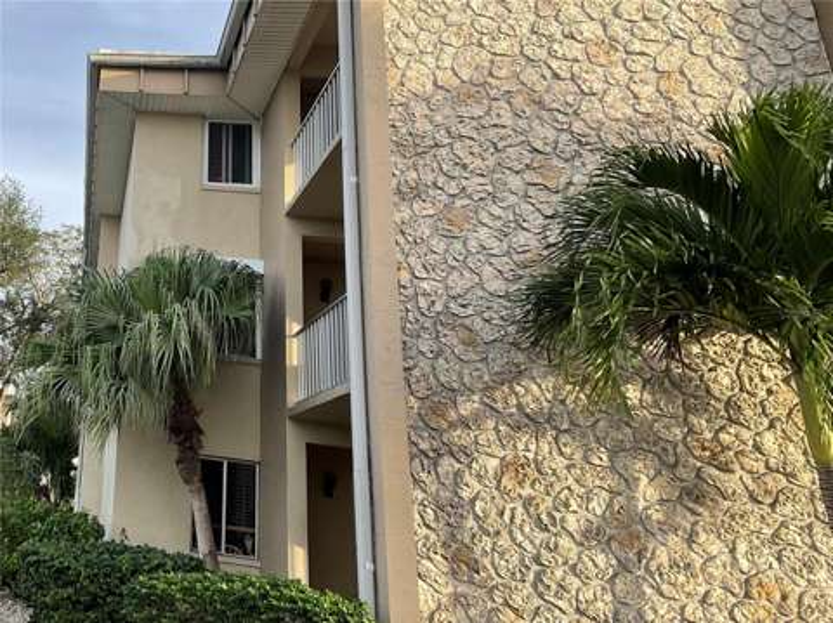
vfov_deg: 48.2
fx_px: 697
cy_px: 312
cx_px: 416
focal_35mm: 29
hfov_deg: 61.7
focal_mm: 3
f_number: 1.8
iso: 16
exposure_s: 1/450
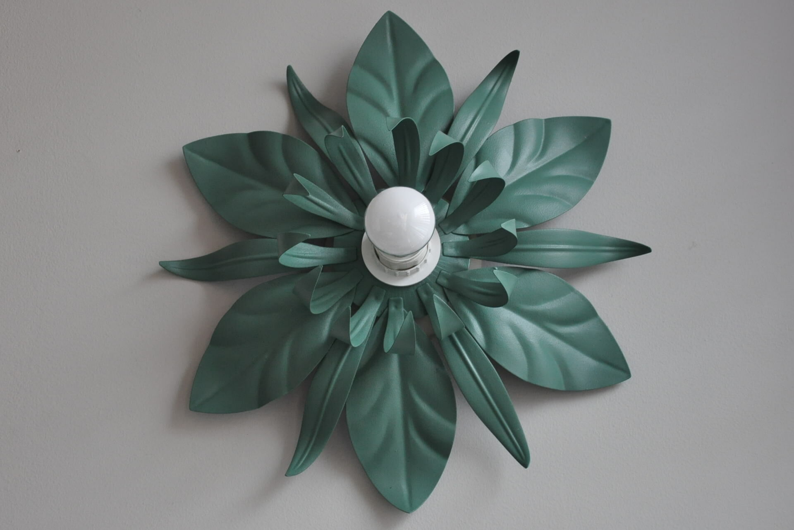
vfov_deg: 15.7
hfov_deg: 23.4
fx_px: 1919
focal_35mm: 87
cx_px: 397
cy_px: 265
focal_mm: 58
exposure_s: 1/125
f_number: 5
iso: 1100
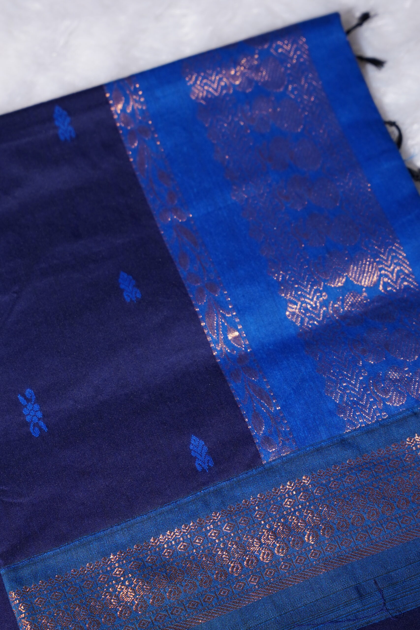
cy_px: 315
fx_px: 1837
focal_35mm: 105
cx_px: 210
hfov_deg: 13.0
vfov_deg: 19.5
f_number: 2.8
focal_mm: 70
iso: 500
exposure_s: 1/200
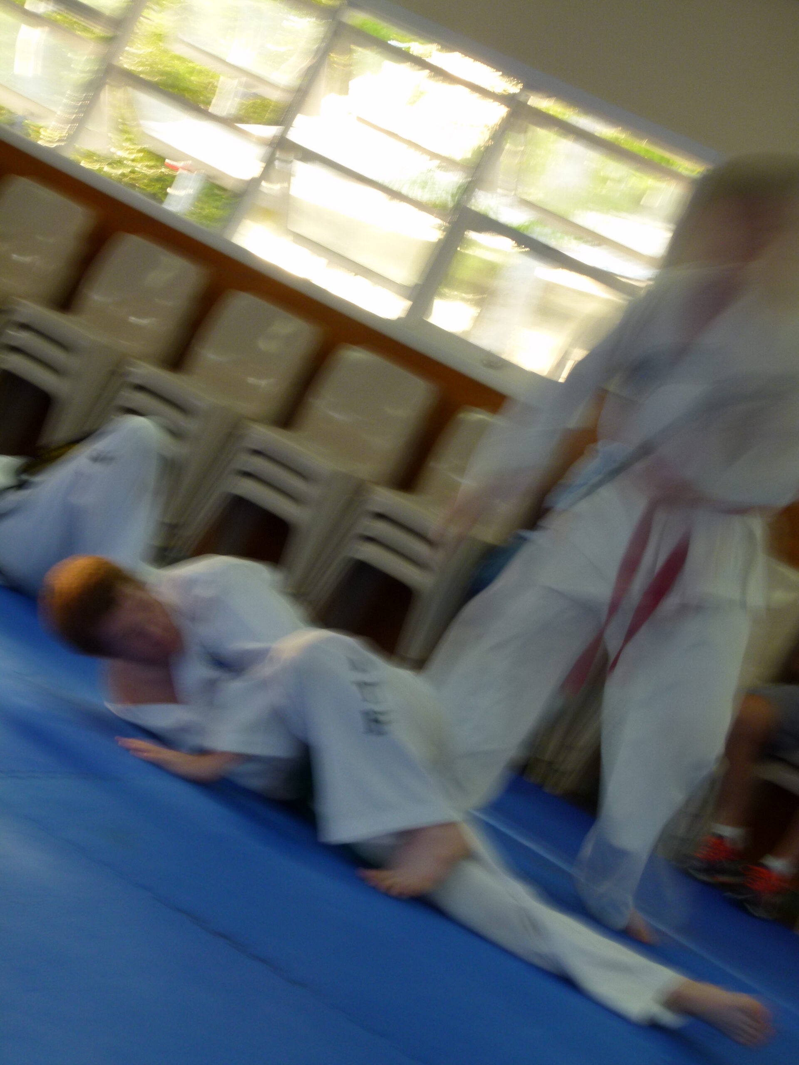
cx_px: 400
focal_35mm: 73
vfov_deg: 26.7
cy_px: 532
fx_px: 2247
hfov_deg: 20.2
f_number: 8
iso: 100
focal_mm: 13.2
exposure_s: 1/4
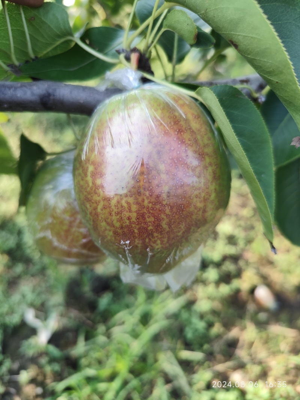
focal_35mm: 23
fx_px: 266
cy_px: 200
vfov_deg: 73.9
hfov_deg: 58.9
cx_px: 150
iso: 50
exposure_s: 1/120
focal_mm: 6.19
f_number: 1.65
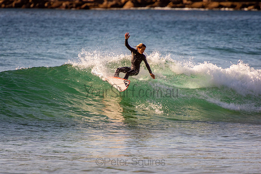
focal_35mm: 600
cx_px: 130
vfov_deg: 2.3
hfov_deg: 3.4
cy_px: 87
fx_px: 4351
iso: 640
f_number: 5.6
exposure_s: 1/2000
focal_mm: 400
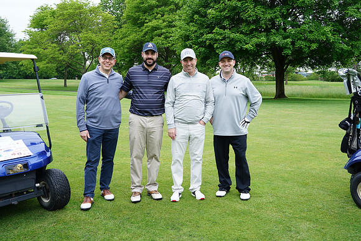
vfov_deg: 38.9
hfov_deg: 55.8
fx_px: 341
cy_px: 120
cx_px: 180
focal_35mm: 34
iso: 125
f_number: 6.3
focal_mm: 34
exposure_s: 1/100
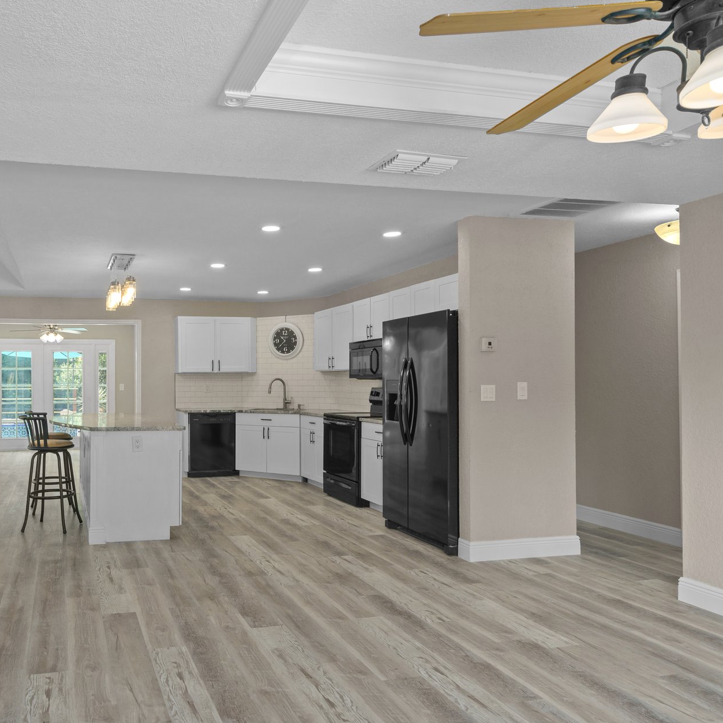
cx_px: 192
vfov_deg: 62.8
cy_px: 389
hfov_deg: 59.9
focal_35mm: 25
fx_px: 591
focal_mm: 18
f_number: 8
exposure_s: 1/2
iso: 320
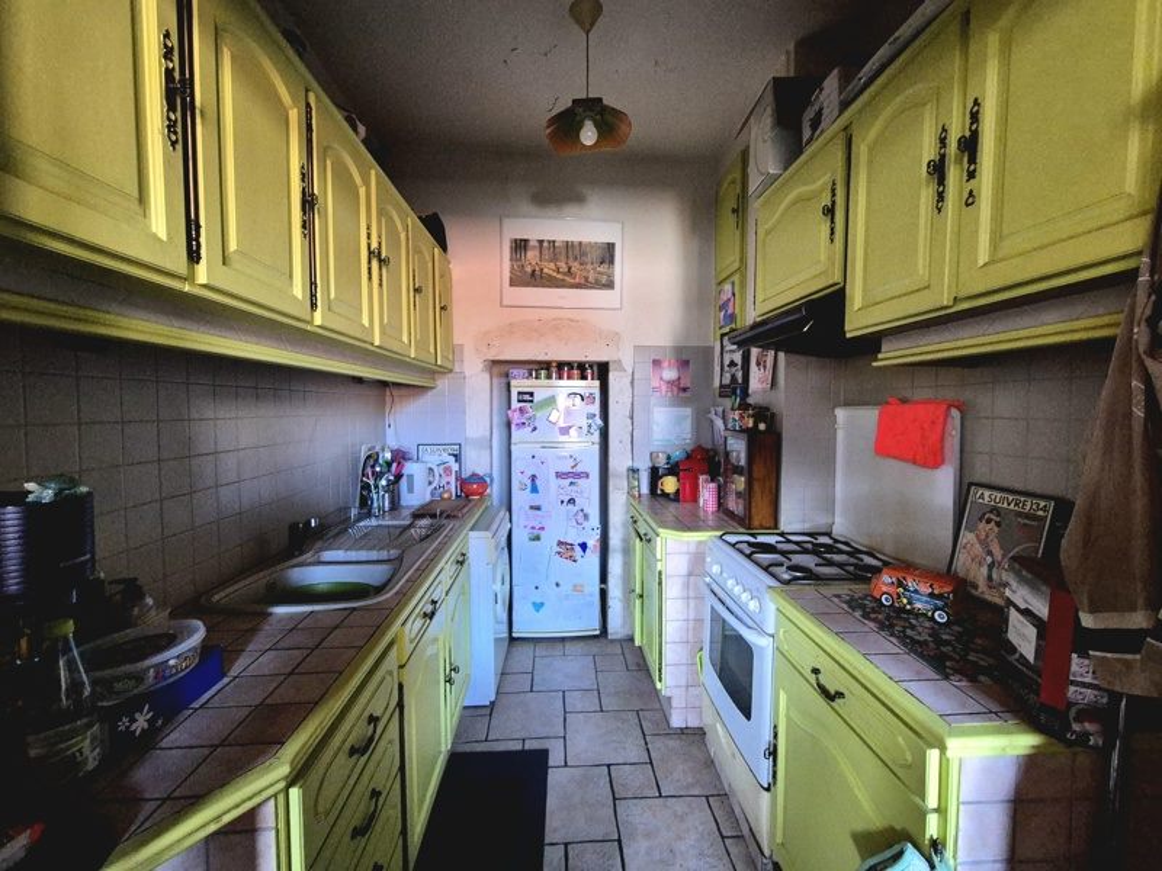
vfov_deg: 89.9
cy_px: 436
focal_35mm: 13
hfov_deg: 106.2
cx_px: 581
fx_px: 436
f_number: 2.2
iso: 800
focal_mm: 2.2
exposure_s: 1/50
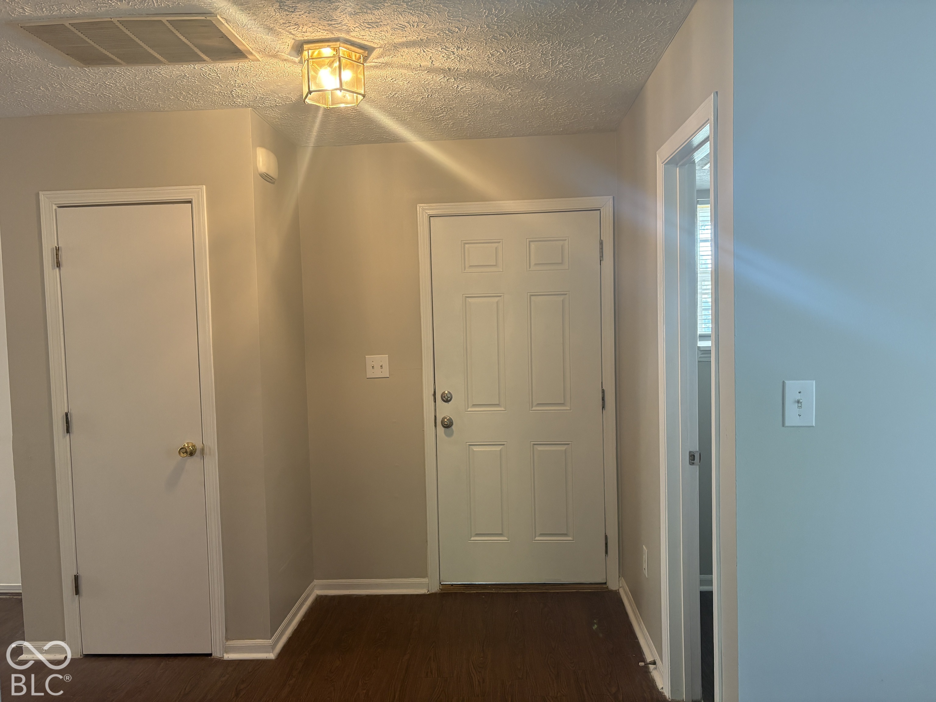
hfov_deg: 67.3
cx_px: 468
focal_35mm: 26
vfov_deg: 53.1
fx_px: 703
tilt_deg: -3.2
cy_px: 351
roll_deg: +1.5
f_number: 1.6
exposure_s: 1/60
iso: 200
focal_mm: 5.96
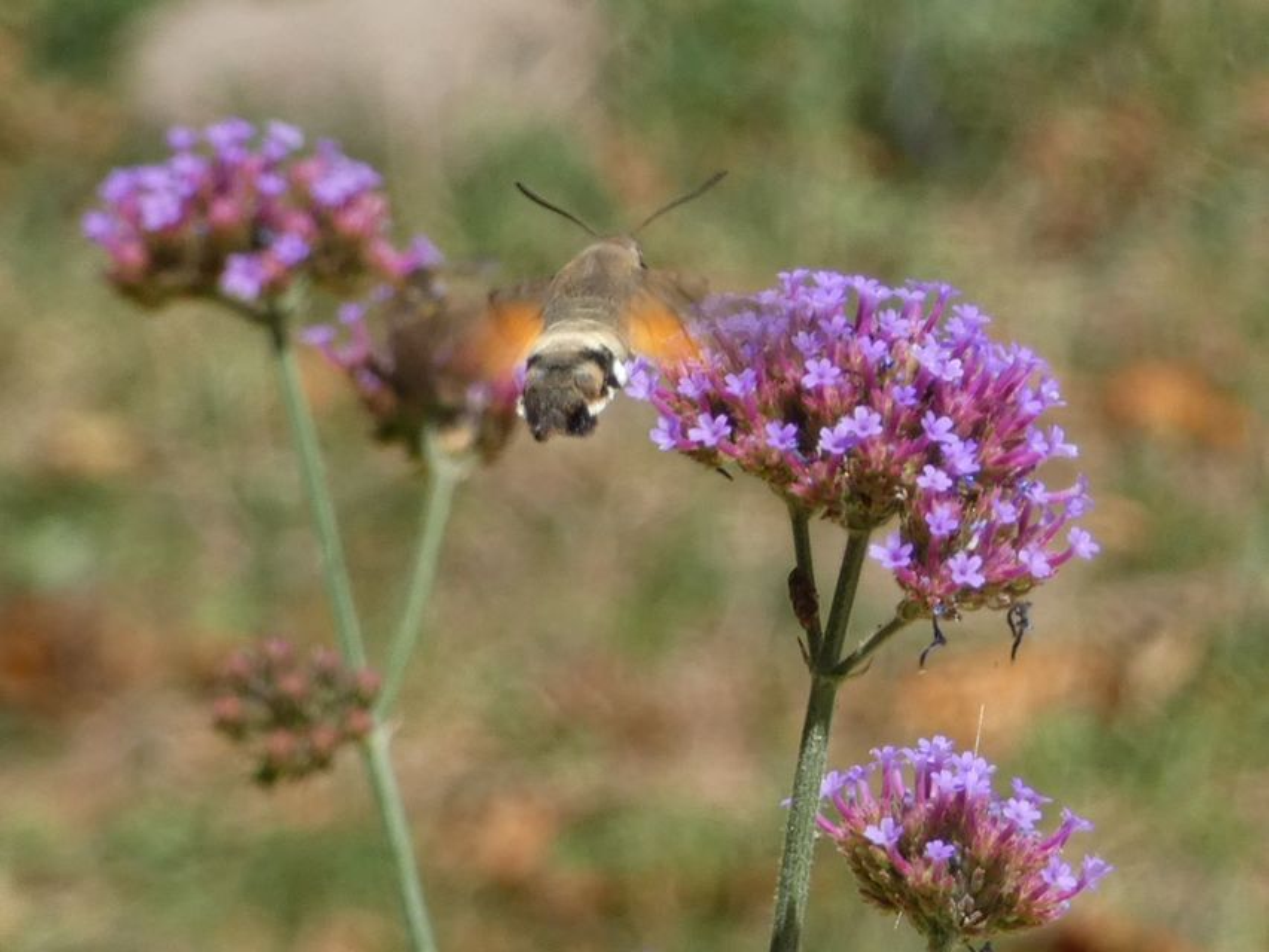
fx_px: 11696
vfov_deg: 4.7
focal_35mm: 319
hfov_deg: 6.2
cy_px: 476
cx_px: 634
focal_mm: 57.2
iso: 80
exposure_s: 1/125
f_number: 5.6
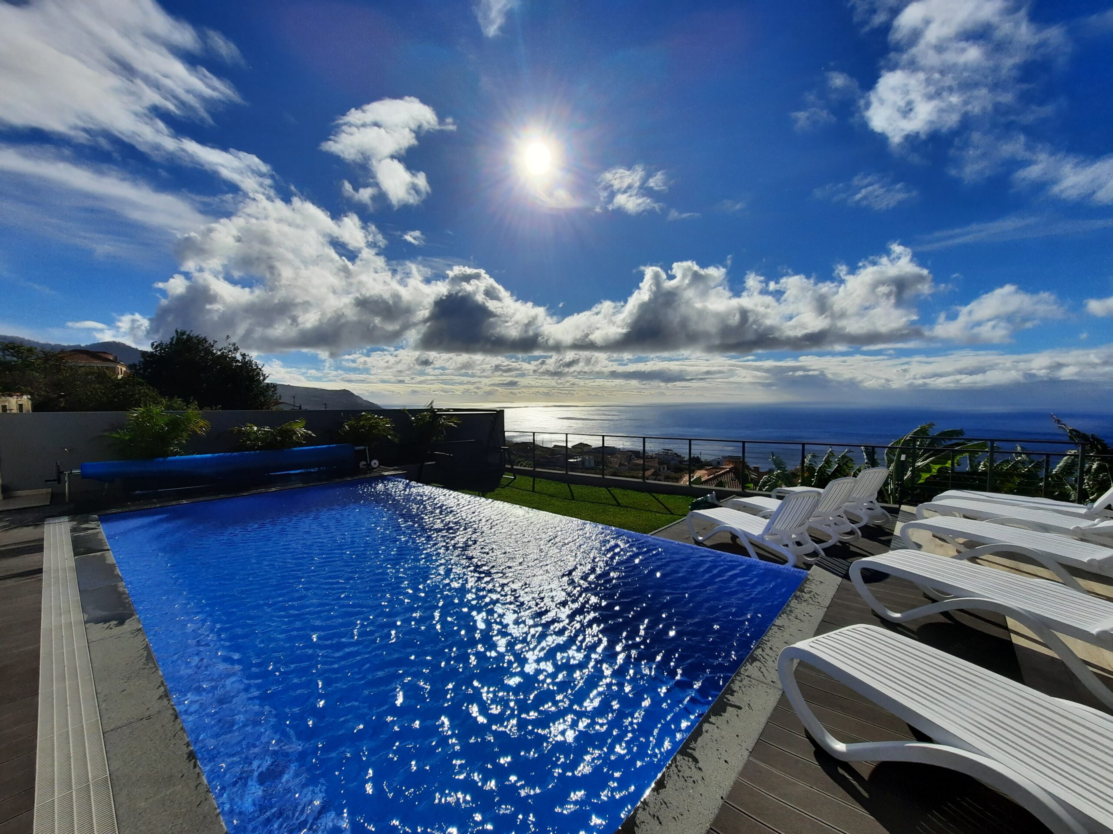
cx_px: 556
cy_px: 417
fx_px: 418
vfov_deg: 89.9
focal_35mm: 13
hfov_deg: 106.2
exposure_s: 1/5025
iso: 40
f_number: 2.2
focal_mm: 1.74
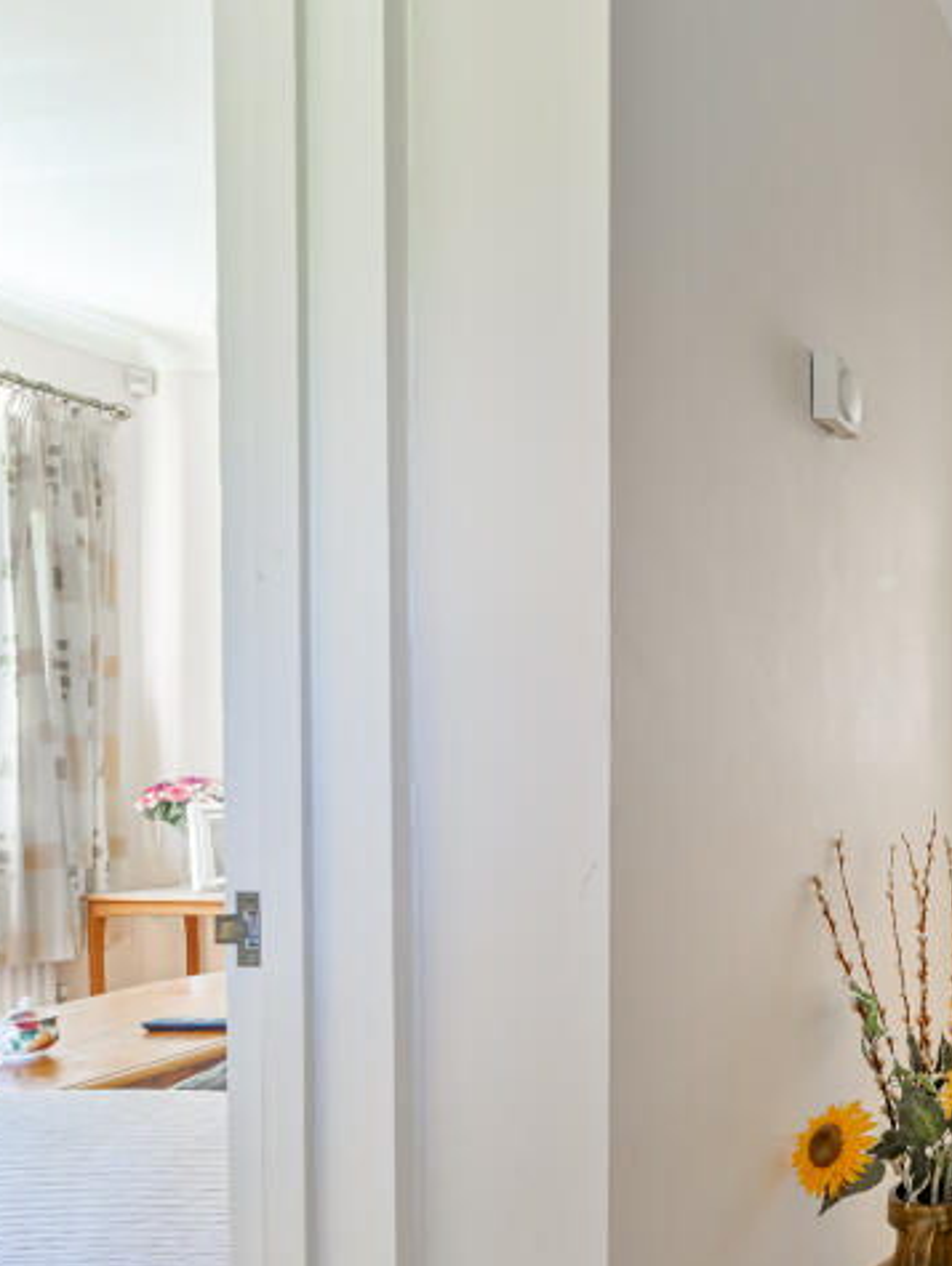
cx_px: 1304
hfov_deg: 32.5
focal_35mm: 29
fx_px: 1062
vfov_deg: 60.7
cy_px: 798
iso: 200
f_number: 8
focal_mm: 14
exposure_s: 1/60
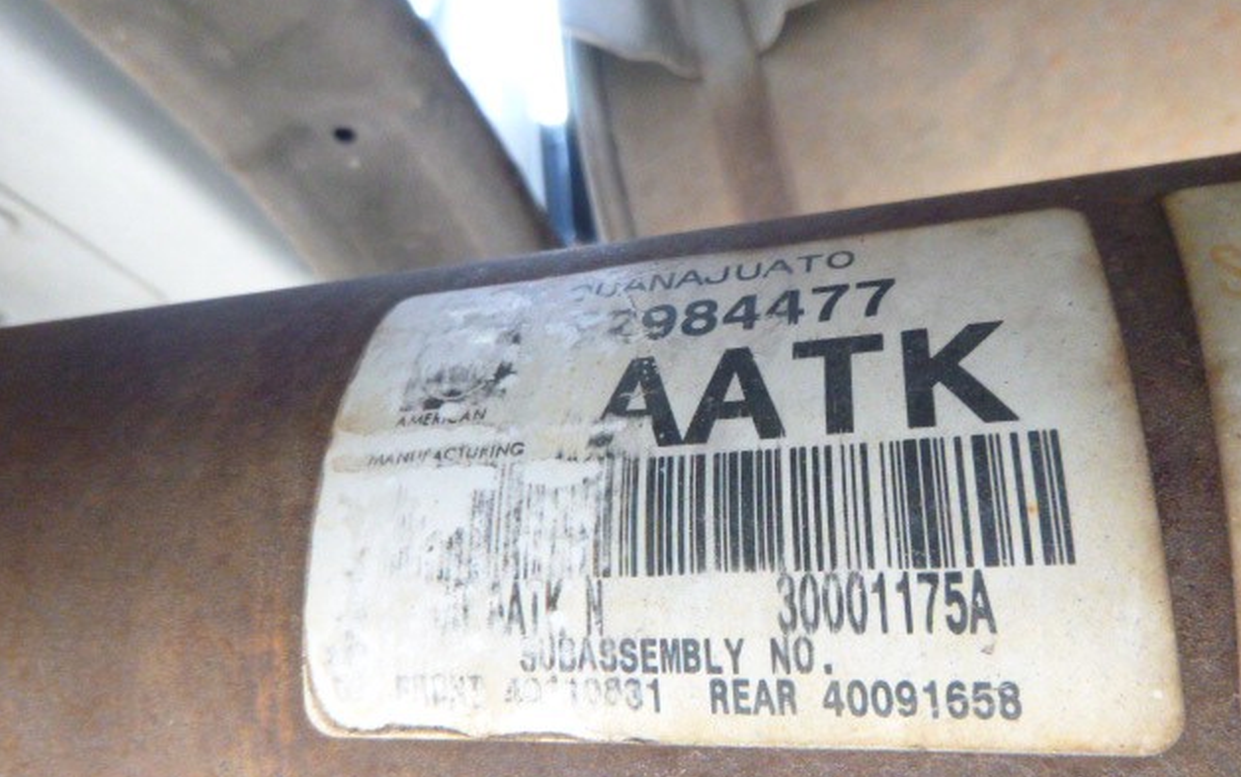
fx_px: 914
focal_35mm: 27
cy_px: 393
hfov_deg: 68.4
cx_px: 628
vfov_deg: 46.1
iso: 800
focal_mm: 4.5
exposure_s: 1/50
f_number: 3.9
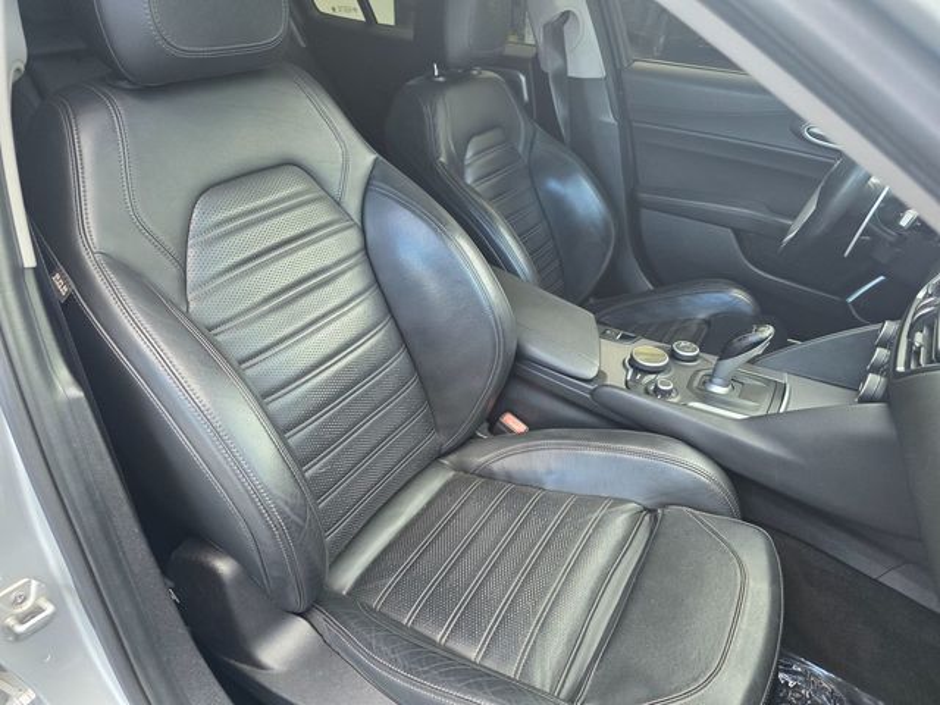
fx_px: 625
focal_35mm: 23
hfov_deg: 73.9
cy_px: 352
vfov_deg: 58.9
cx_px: 470
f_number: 1.7
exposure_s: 1/120
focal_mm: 6.3
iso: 200
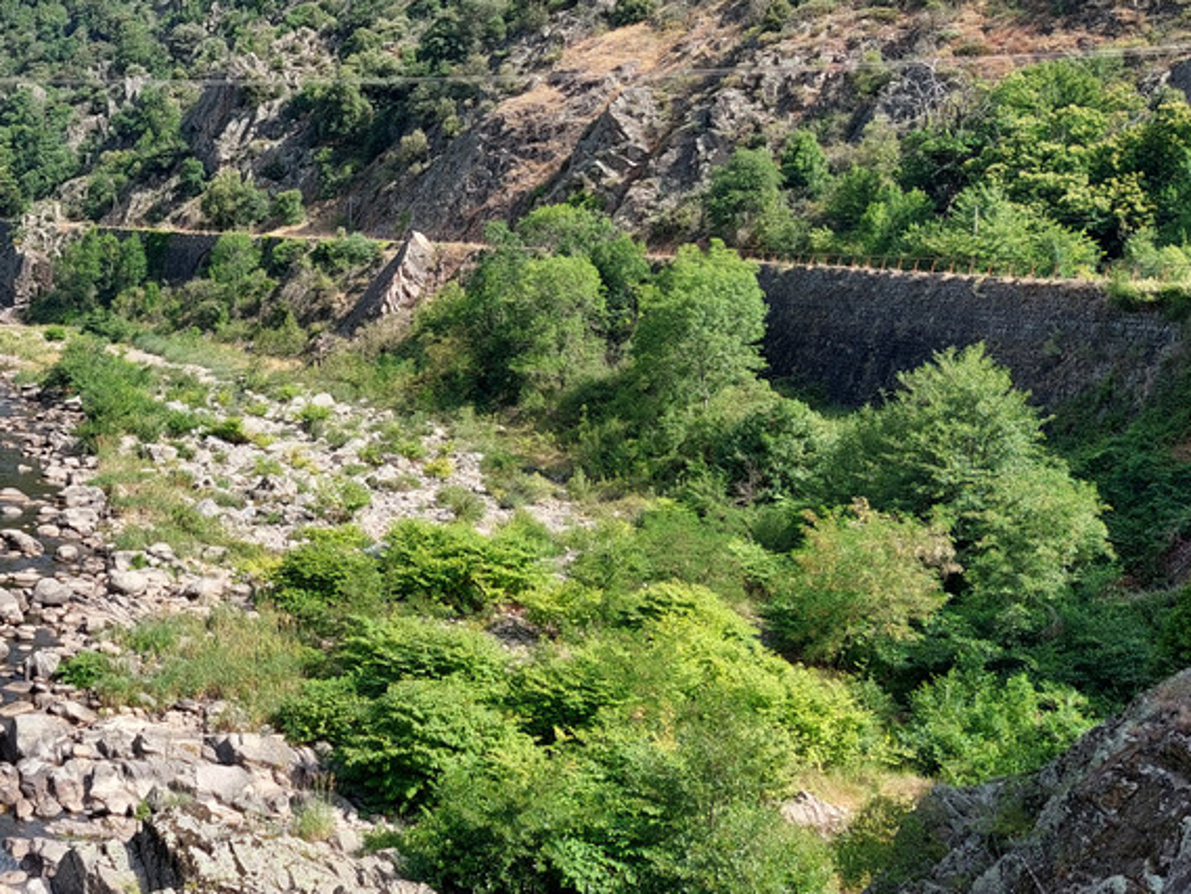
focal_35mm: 45
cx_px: 133
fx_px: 1549
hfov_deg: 39.2
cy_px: 379
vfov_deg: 32.1
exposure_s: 1/751
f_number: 1.8
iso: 40
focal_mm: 5.23
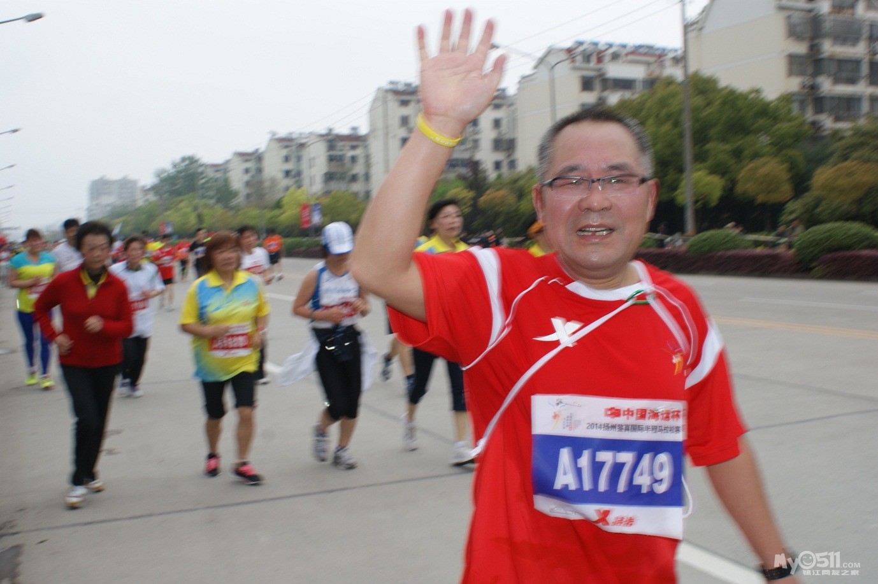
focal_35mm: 39
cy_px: 292
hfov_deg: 49.6
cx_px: 439
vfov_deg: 34.2
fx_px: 951
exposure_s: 1/100
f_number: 9
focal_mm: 26
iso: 100
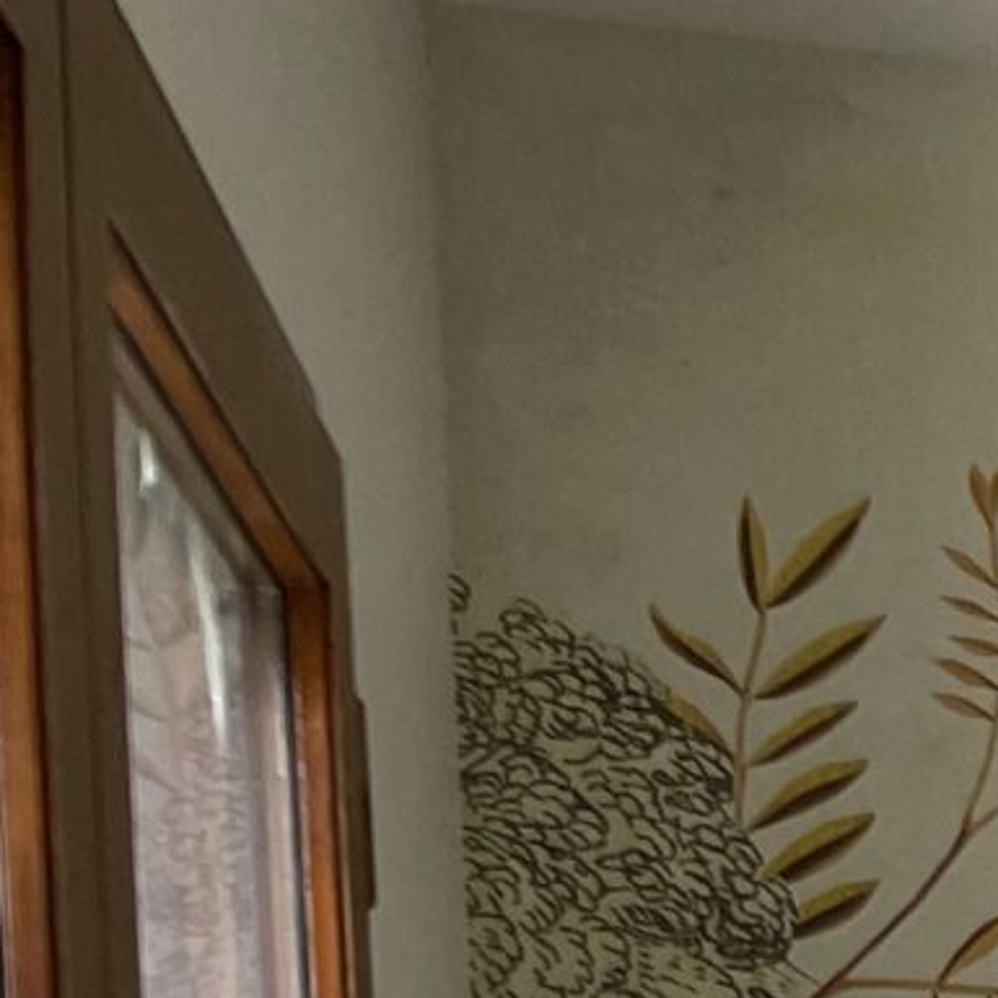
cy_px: 2460
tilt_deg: -4.9
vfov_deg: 9.9
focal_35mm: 153
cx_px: 3118
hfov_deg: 9.0
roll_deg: +0.5
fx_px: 4991
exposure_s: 1/121
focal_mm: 4.2
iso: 80
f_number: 1.6
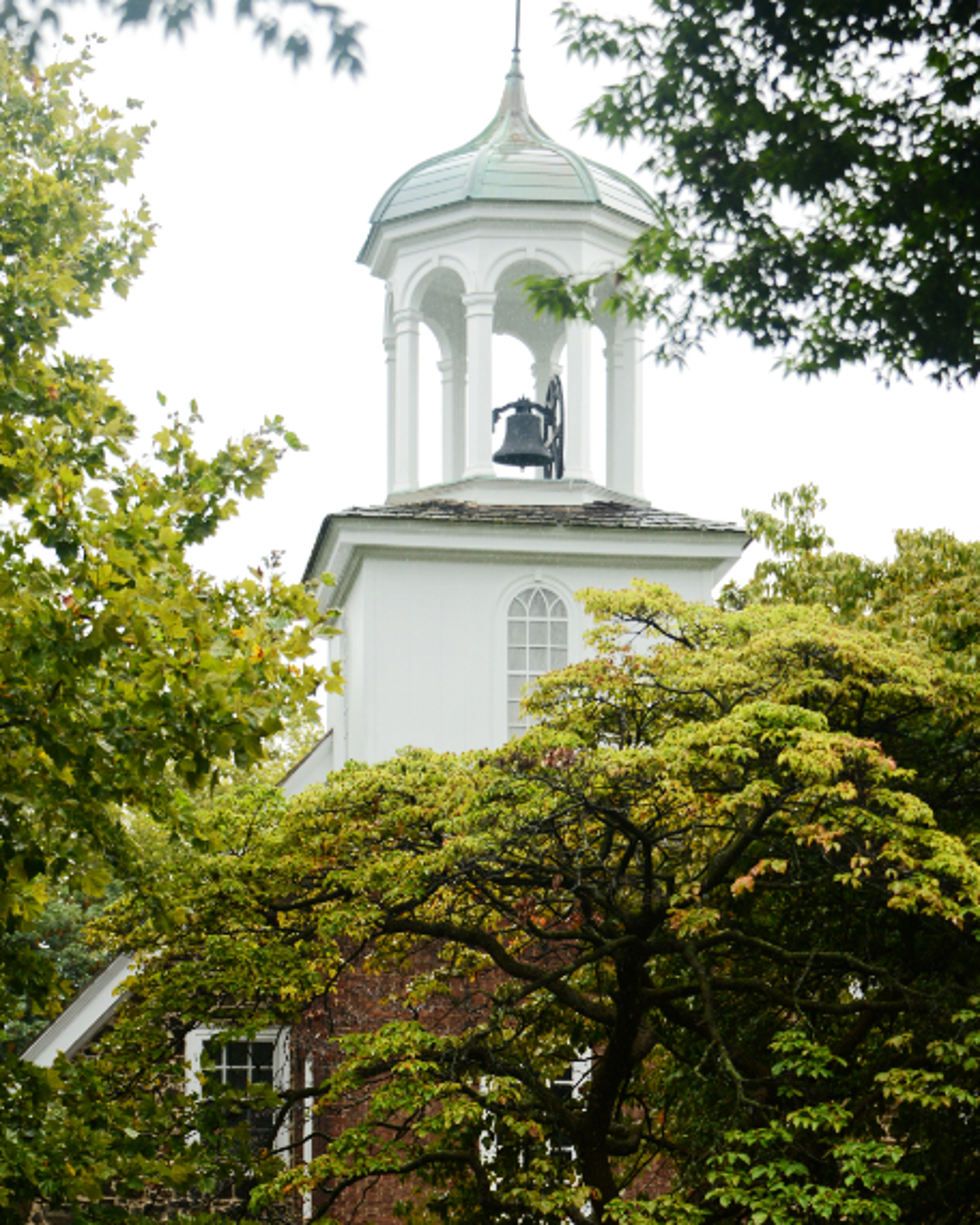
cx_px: 487
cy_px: 847
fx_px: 4061
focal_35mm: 112
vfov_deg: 17.1
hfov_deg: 13.8
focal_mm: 68
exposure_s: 1/400
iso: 500
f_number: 4.8
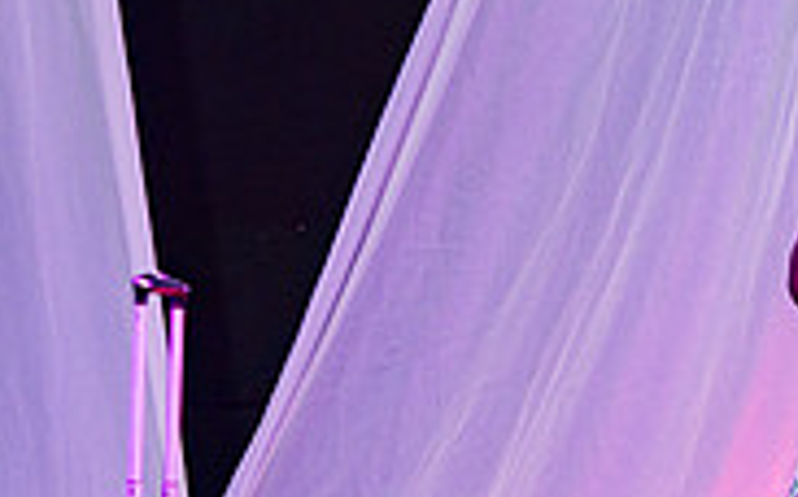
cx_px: 944
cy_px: 103
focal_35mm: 489
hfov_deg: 4.3
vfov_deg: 2.7
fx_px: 10625
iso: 3200
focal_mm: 122
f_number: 5
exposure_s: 1/160
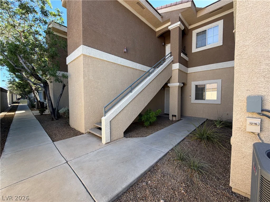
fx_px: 109
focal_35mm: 14
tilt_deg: -2.4
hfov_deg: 102.1
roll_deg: +0.3
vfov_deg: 85.7
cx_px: 135
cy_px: 101
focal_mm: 2.22
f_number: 2.2
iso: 50
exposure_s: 1/333
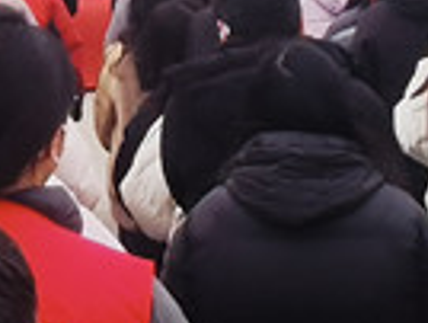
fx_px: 1623
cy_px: -281
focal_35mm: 131
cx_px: 48
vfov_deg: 10.6
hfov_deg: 14.9
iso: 50
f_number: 2.2
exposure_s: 1/362
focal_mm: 2.26
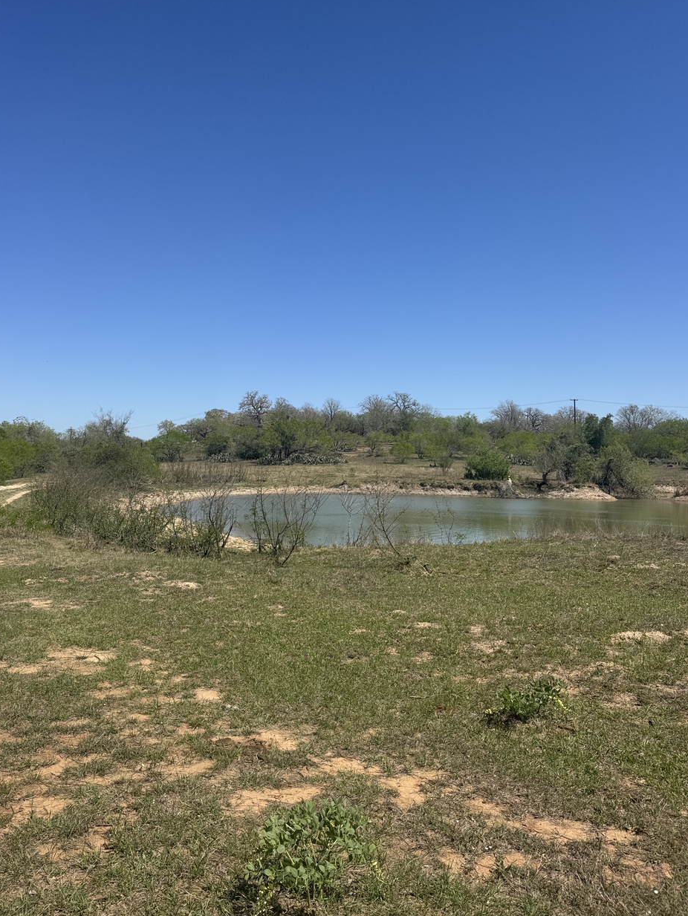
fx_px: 742
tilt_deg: +2.7
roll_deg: -4.1
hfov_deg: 49.7
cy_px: 442
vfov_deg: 63.4
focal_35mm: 28
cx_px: 314
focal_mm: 6.76
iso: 80
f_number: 1.78
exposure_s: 1/5814
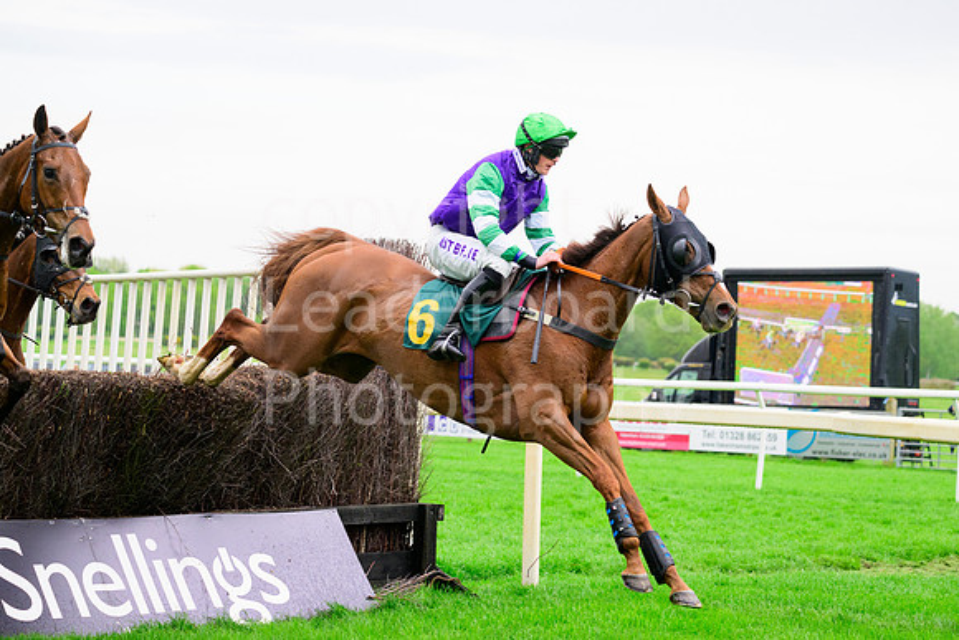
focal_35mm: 125
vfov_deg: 11.0
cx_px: 480
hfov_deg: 16.4
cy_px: 320
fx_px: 3330
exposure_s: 1/1600
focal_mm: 125
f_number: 5.6
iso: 1600
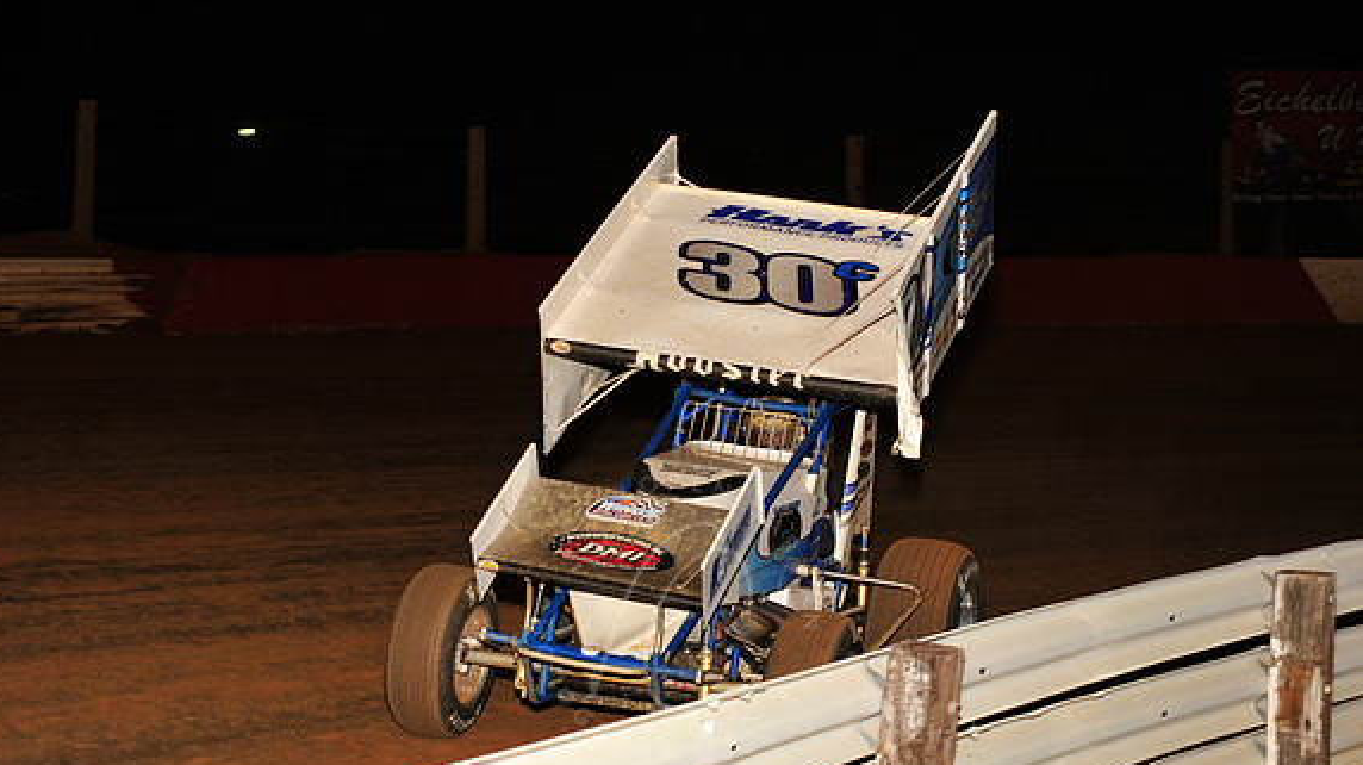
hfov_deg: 25.0
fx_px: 3070
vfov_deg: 14.2
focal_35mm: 85
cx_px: 674
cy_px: 398
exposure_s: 1/250
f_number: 7.1
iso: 1000
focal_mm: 80
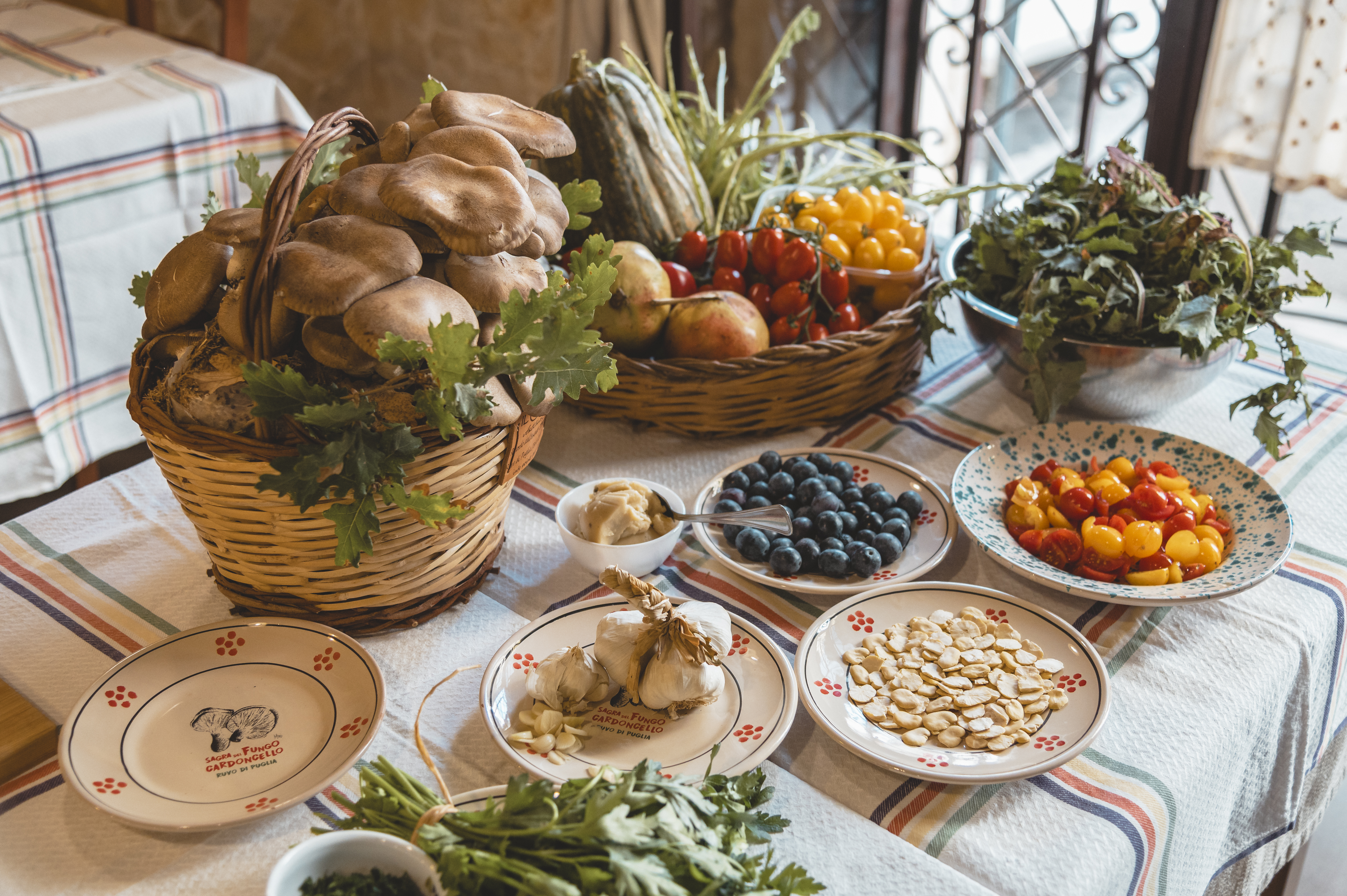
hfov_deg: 50.7
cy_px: 448
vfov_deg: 35.0
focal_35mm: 38
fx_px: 1421
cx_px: 674
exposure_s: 1/250
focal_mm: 38
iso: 1250
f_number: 4
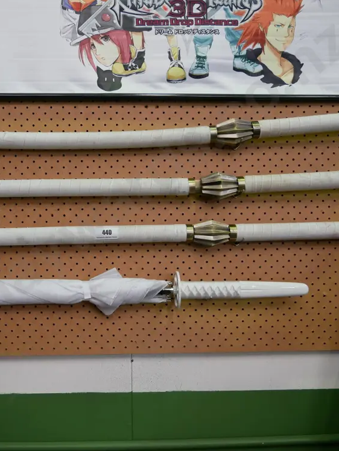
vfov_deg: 45.8
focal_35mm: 41
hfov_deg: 34.6
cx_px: 95
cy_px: 221
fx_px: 535
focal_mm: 15
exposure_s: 1/60
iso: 640
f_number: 3.7
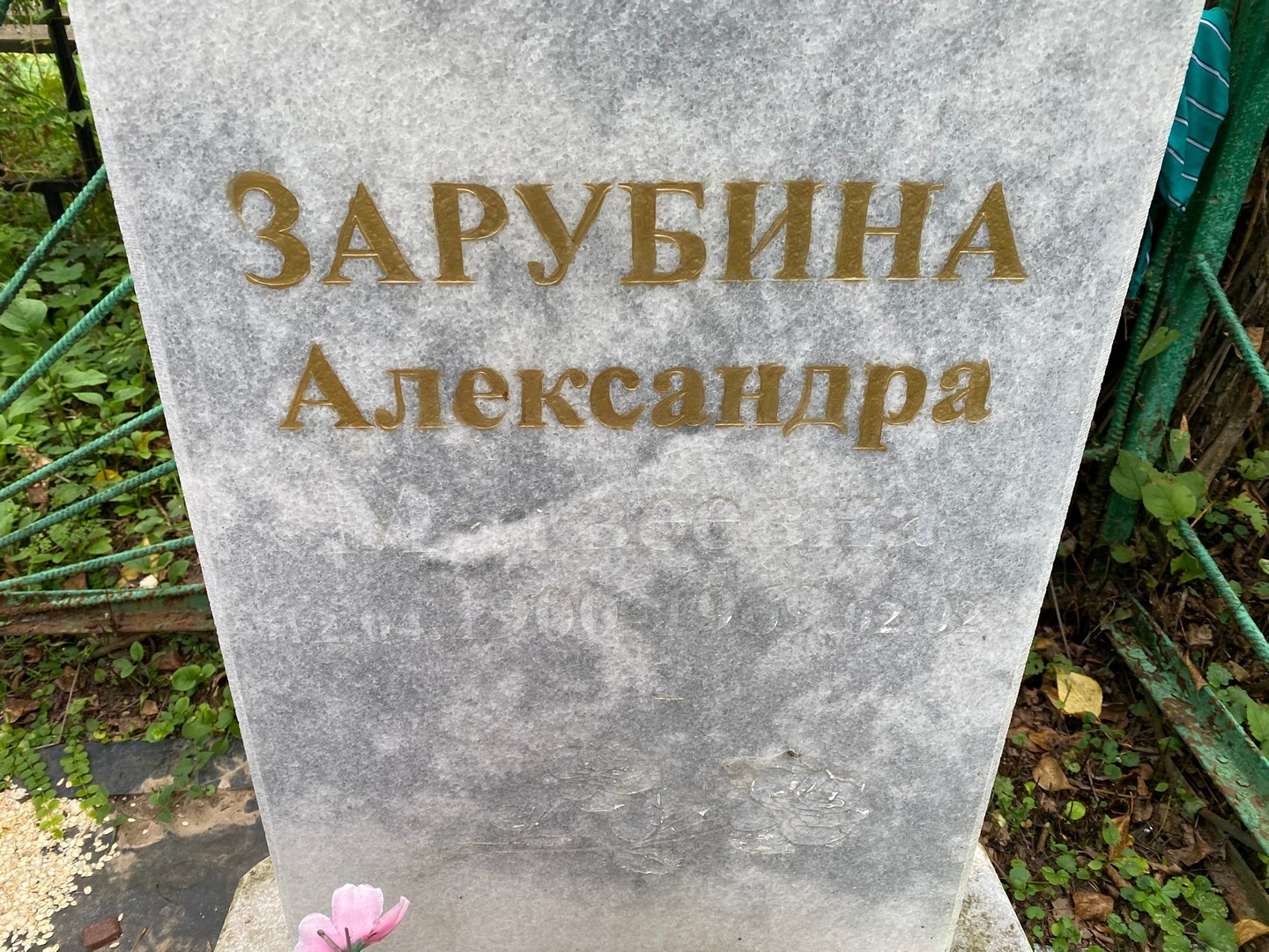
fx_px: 953
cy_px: 476
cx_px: 634
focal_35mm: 26
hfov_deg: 67.3
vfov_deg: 53.1
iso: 32
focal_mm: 4.25
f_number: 1.8
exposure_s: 1/146
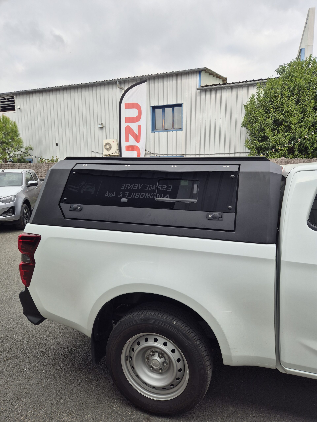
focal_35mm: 23
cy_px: 211
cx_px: 158
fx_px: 281
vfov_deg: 73.9
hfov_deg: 58.9
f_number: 1.8
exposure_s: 1/1160
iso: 25
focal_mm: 5.4
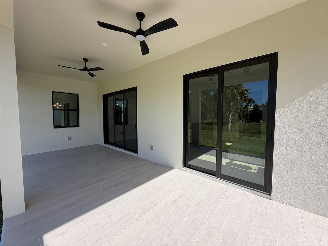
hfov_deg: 102.1
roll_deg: +0.2
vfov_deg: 85.7
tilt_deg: -3.4
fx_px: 133
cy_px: 123
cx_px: 164
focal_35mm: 14
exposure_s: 1/770
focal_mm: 2.22
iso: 32
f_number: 2.2
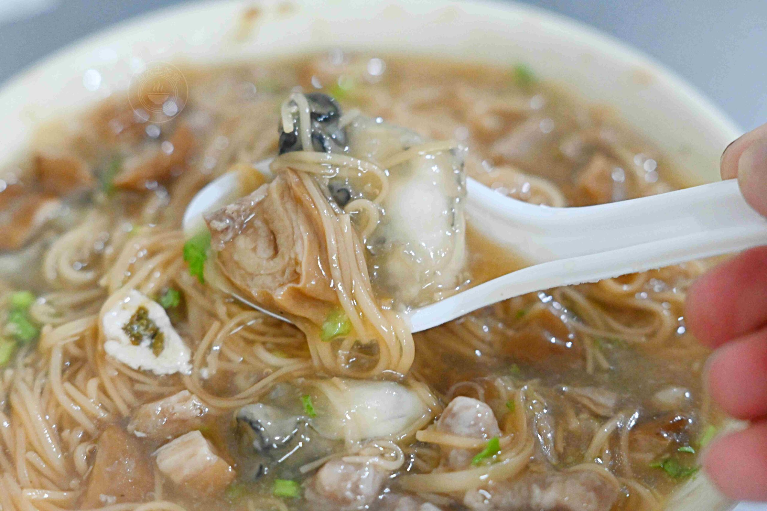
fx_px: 1598
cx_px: 384
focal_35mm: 75
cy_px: 256
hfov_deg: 27.0
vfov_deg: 18.2
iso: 4000
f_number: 3.2
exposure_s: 1/200
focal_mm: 50
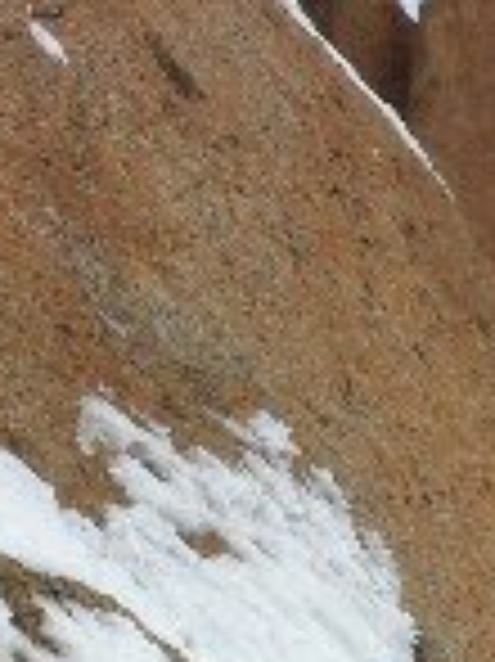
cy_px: 1085
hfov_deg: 8.9
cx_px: 857
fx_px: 3074
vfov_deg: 11.6
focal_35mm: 161
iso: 80
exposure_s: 1/529
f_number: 2.8
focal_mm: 3.85
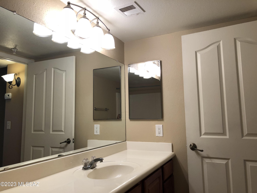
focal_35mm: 28
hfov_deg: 63.4
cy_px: 96
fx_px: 208
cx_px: 128
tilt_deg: +5.5
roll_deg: +0.7
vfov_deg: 49.7
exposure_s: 1/40
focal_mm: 4
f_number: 1.8
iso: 20
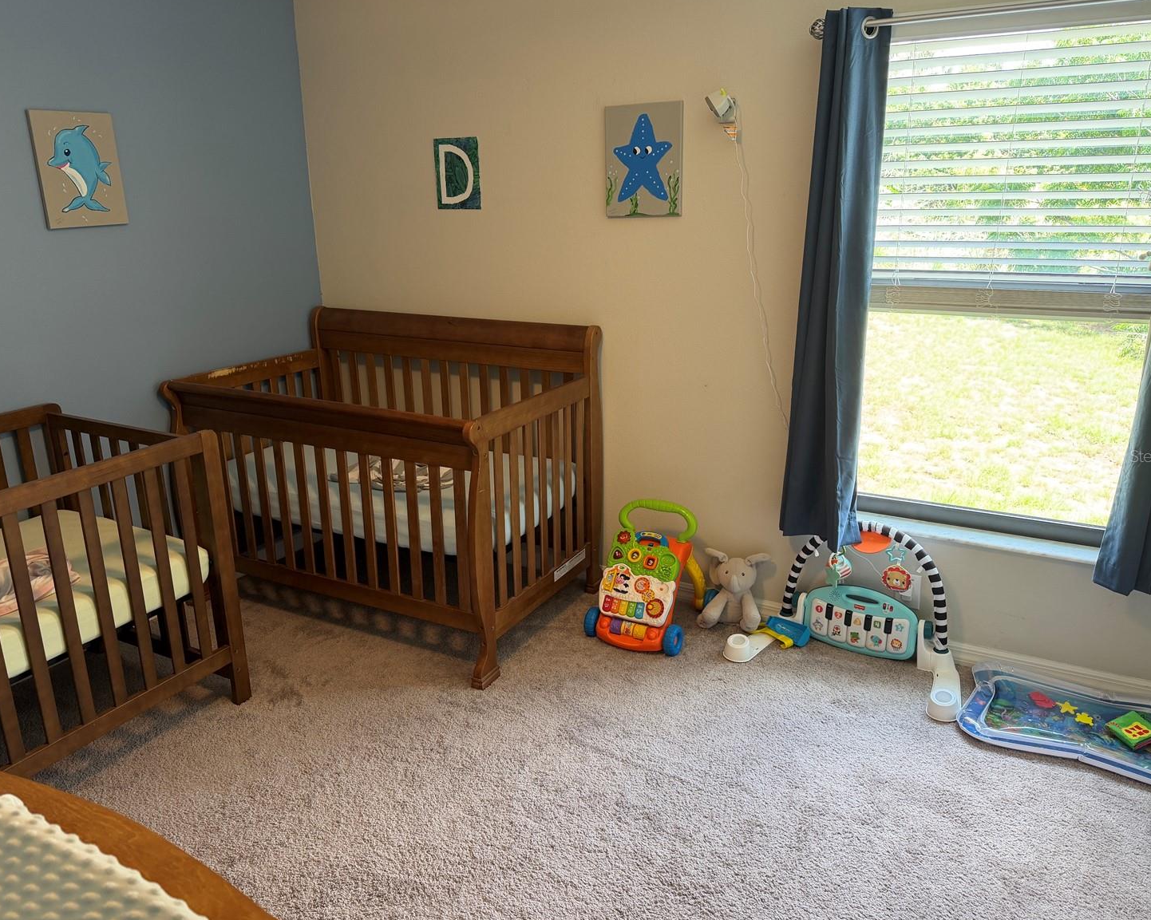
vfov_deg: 54.9
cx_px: 567
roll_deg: +1.5
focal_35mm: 26
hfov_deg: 66.0
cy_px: 456
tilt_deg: -17.7
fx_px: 886
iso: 125
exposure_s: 1/60
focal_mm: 6.76
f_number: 1.78
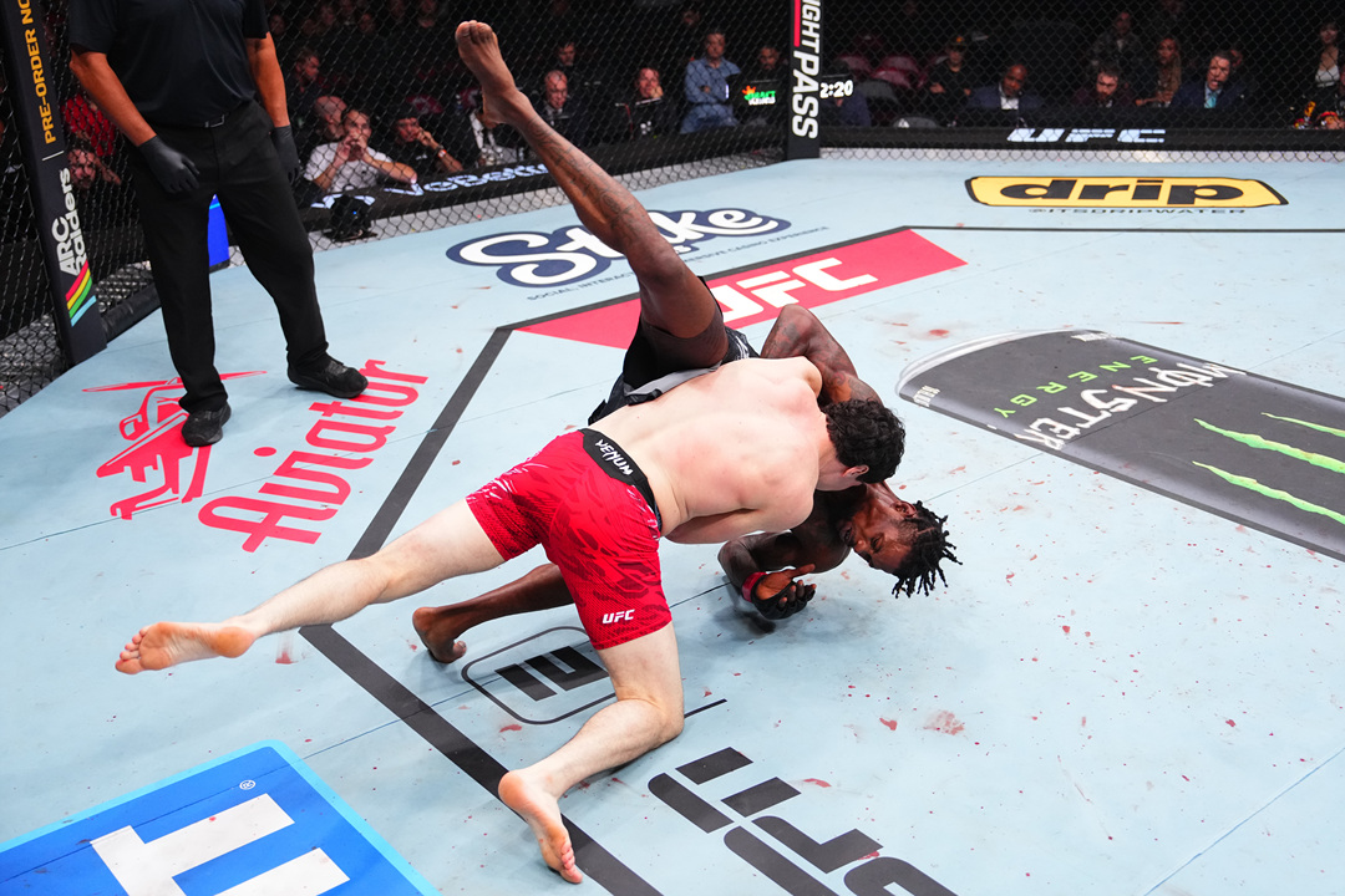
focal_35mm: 35
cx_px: 672
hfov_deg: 54.4
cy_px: 448
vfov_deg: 37.9
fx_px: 1308
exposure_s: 1/1250
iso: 3200
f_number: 2.8
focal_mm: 35
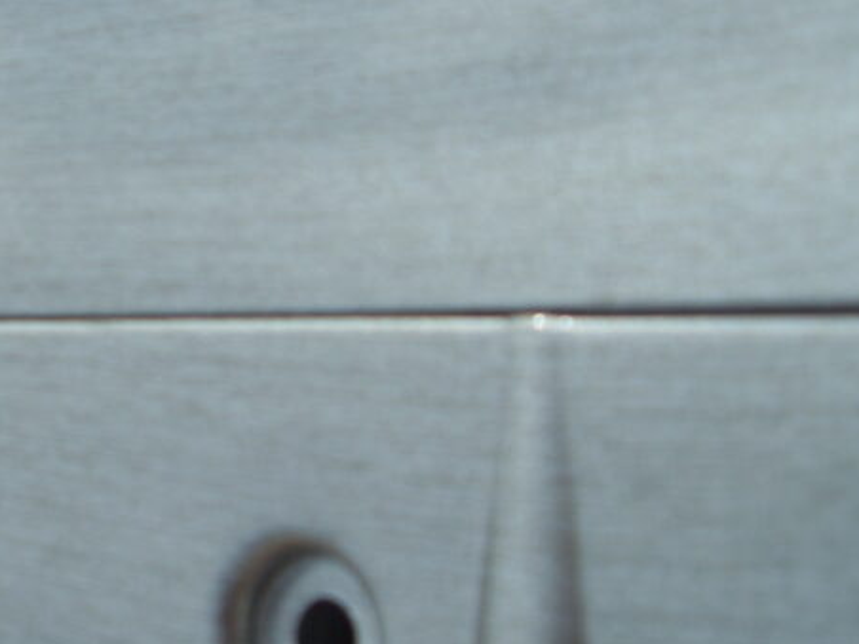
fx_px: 1539
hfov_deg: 30.1
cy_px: 218
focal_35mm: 62
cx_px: 116
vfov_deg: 23.6
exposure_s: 1/250
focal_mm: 6.3
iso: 80
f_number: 7
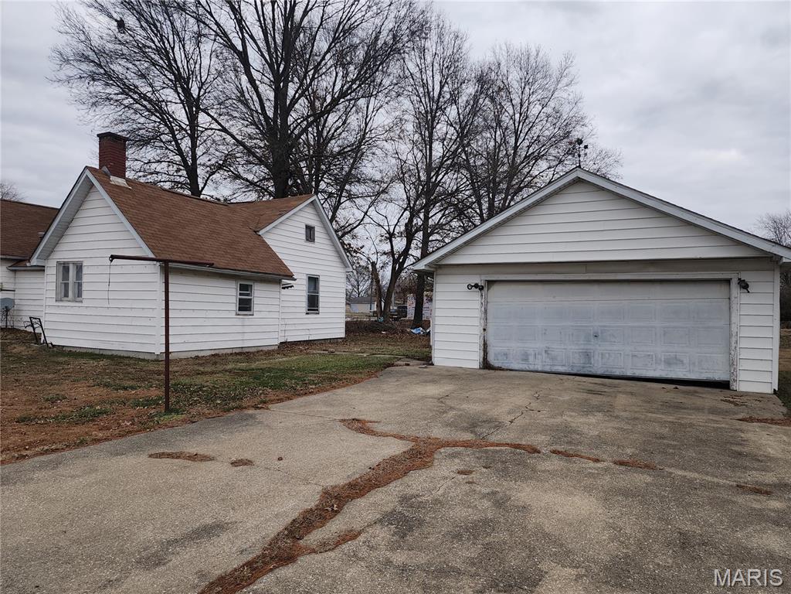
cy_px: 297
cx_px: 396
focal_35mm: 23
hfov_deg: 73.9
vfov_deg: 58.9
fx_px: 526
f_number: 1.8
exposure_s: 1/398
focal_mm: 6.4
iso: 12
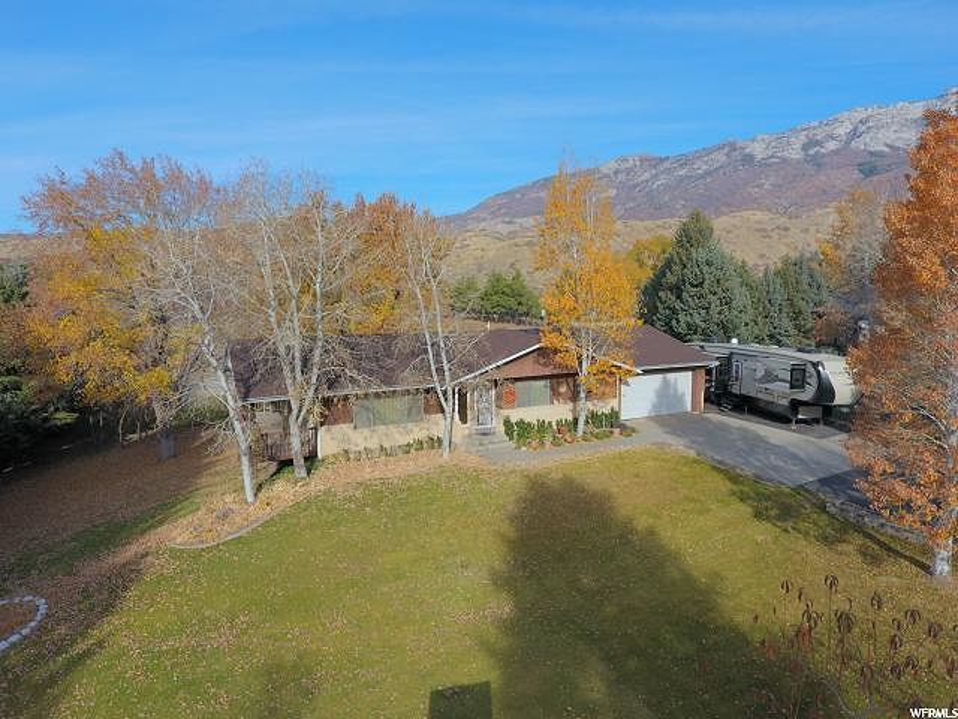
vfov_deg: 66.0
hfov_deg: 81.7
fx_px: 554
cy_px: 360
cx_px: 479
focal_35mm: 20
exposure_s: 1/334
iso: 100
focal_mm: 3.61
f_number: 2.8
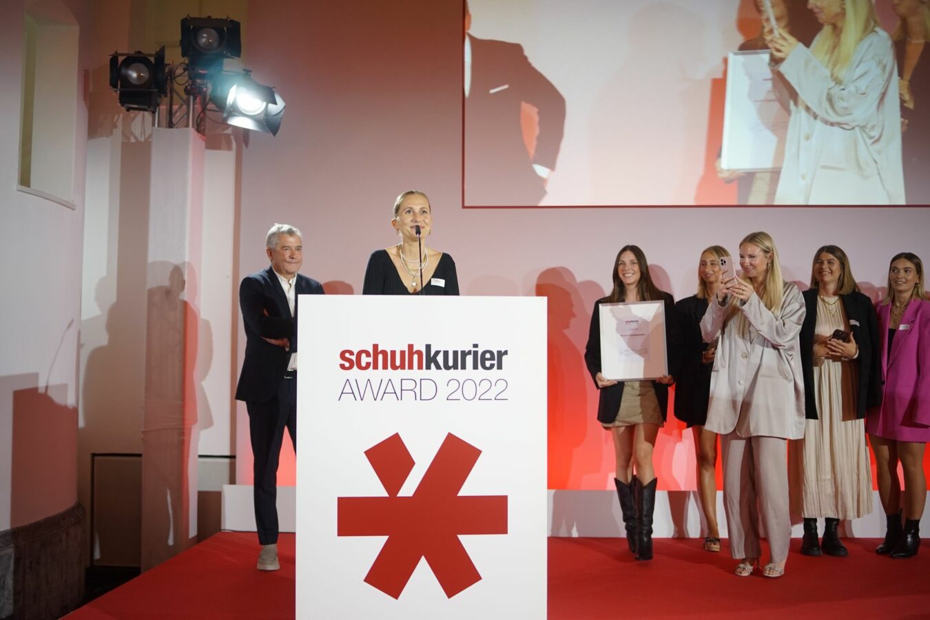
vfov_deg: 37.9
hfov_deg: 54.4
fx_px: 904
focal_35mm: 35
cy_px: 310
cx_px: 465
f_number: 2
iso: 800
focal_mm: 35
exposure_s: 1/125
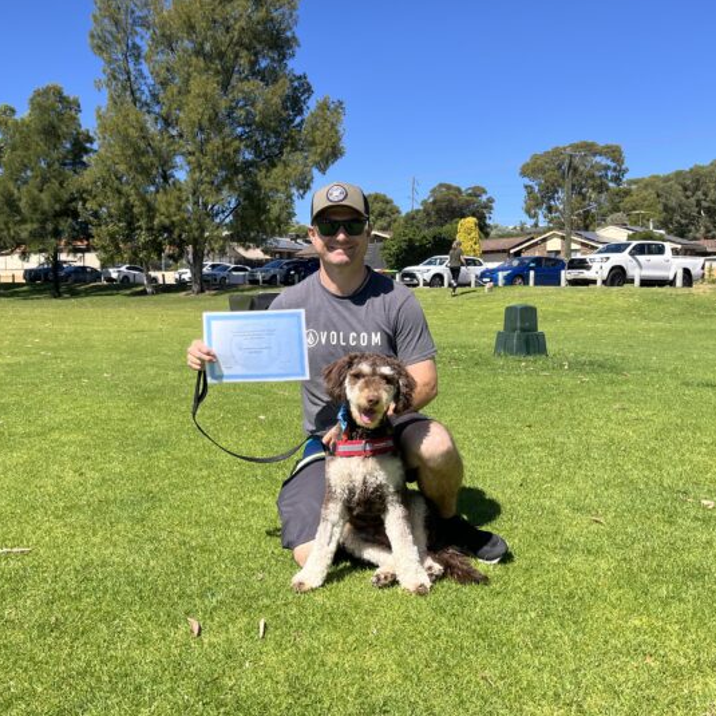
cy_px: 352
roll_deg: +0.4
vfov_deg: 49.7
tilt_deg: -3.6
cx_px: 329
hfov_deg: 49.7
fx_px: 772
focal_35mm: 33
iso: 50
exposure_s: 1/2825
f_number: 1.6
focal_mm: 5.1
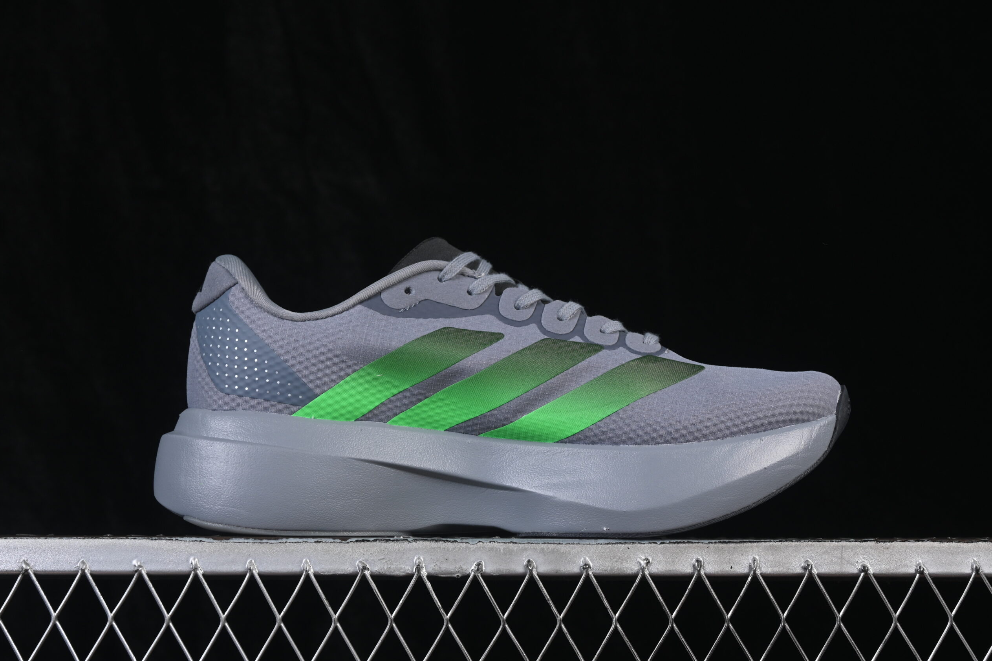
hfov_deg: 26.7
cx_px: 493
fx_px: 2094
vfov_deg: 17.9
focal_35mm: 76
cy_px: 328
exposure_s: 1/60
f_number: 8
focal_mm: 50
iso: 160
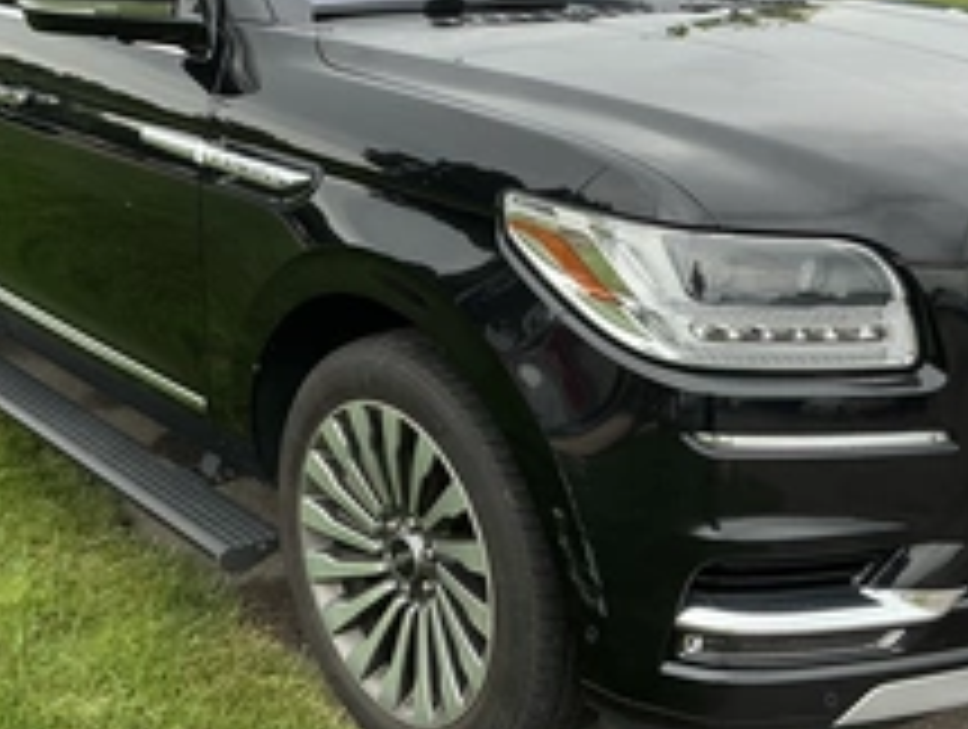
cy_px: 284
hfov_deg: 36.7
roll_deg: -0.3
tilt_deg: -13.9
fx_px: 1457
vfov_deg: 28.0
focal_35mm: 52
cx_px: 527
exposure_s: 1/270
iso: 25
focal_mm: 3
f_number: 1.8
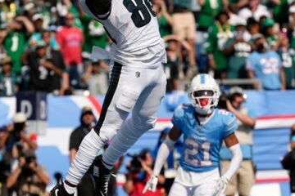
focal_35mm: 481
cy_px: 84
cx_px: 144
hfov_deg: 4.3
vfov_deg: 2.9
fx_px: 3941
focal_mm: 249
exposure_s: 1/2000
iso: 160
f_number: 4.5
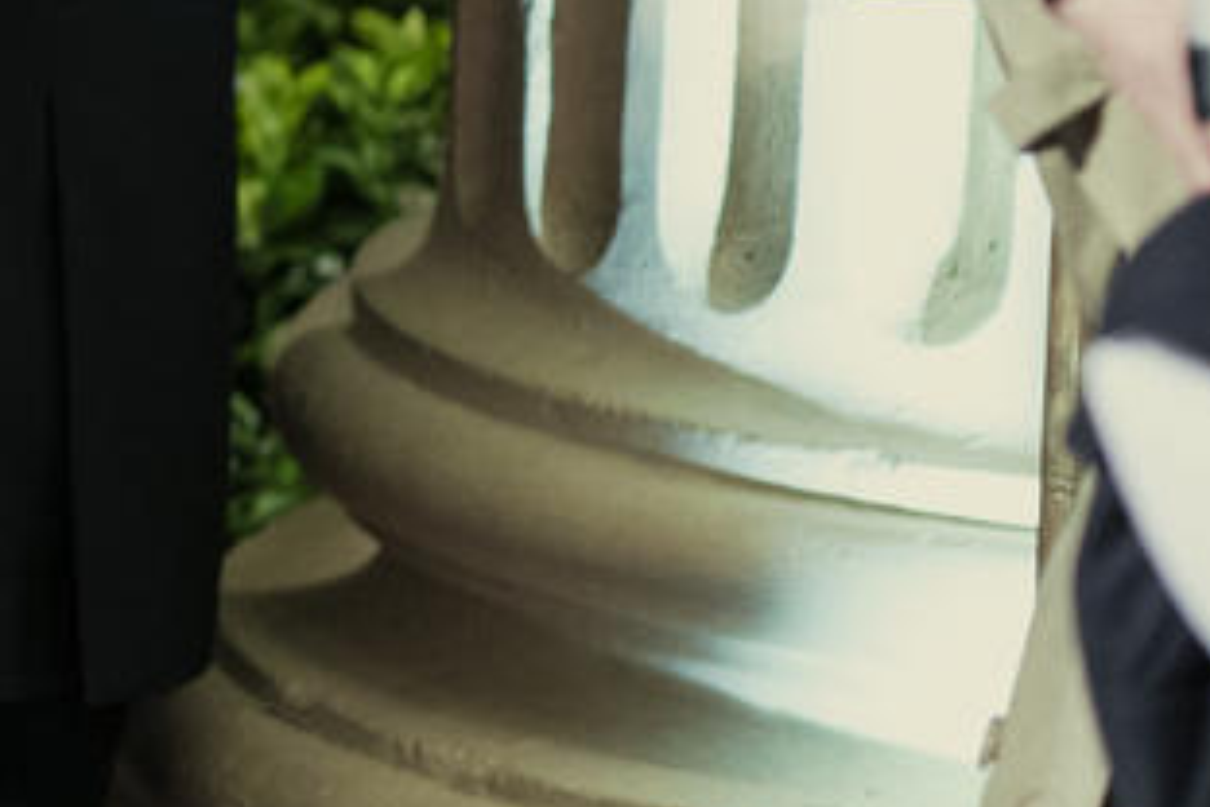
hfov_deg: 4.6
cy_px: -244
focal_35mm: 441
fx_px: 14821
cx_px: -1020
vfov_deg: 3.1
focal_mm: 85
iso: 2500
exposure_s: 1/640
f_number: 1.8
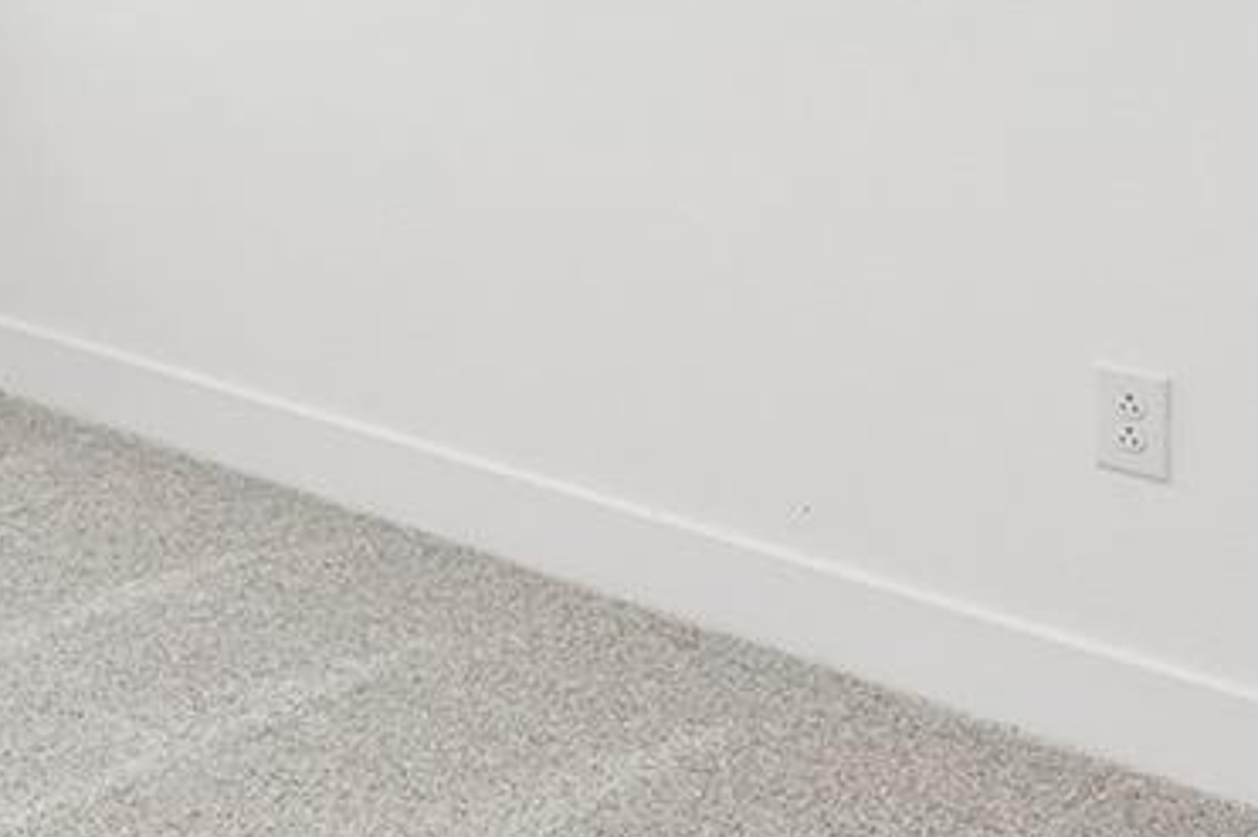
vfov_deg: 18.1
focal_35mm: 69
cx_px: -434
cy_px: -322
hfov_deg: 24.9
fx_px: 2410
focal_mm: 16
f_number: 8
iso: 400
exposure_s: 1/50
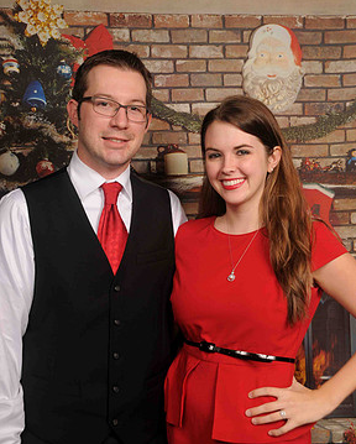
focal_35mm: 55
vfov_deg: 34.3
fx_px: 718
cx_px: 174
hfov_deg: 27.9
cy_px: 252
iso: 200
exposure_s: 1/125
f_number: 5.6
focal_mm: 31
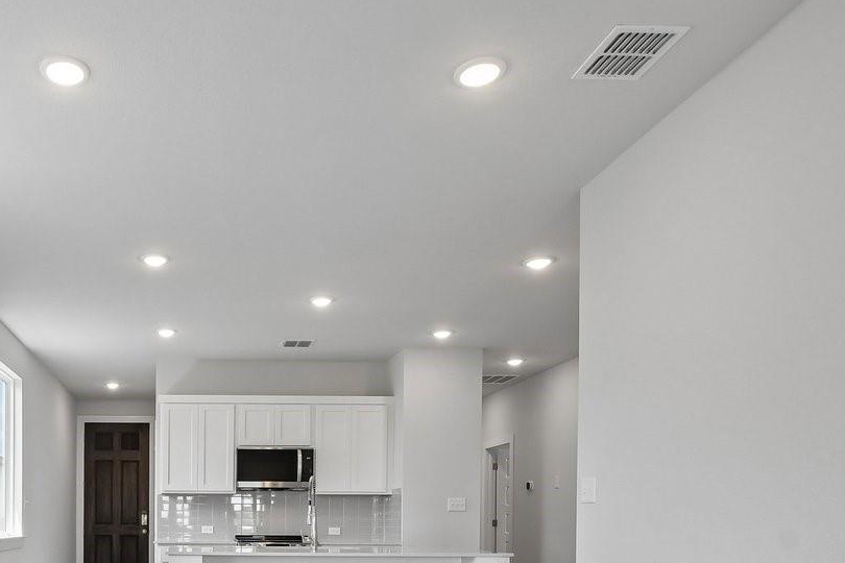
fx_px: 704
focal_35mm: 30
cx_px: 212
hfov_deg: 58.7
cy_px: 467
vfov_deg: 41.3
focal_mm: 10
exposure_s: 1/100
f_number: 8
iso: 400
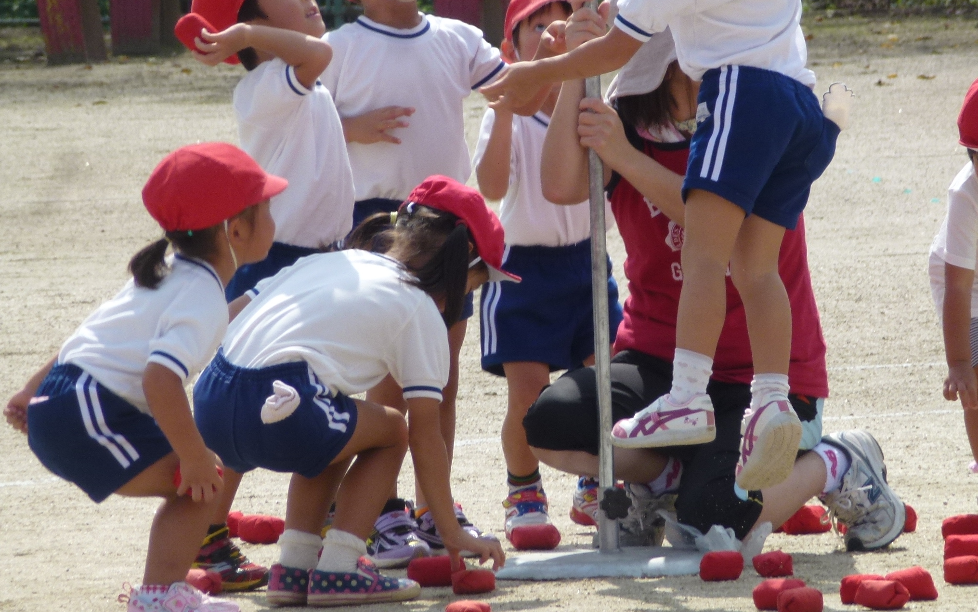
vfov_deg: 2.6
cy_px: 218
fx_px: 13675
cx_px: 590
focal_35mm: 513
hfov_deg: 4.1
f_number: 5.9
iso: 100
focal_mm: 68.8
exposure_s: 1/500
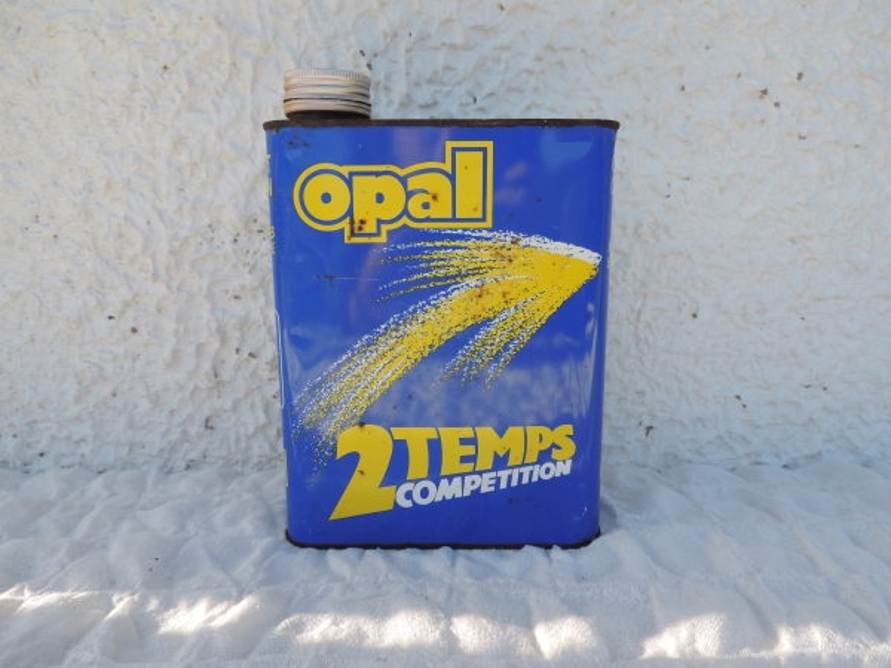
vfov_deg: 56.8
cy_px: 334
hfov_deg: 71.6
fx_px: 618
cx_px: 446
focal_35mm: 24
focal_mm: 4.3
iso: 80
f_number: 3
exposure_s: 1/320
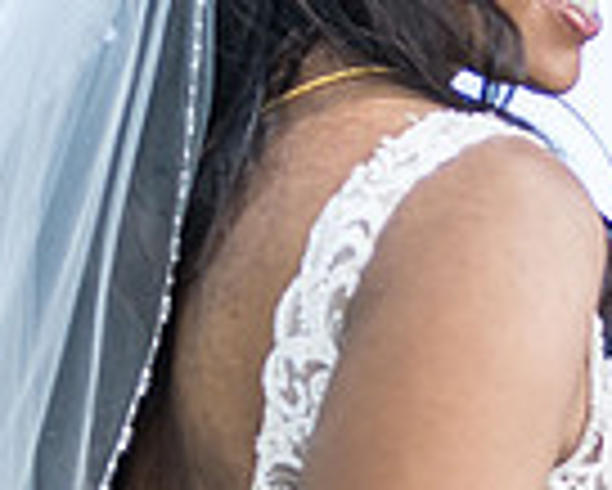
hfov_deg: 5.7
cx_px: 972
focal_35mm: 336
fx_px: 6090
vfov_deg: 4.6
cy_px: 115
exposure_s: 1/2000
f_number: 1.2
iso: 160
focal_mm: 56
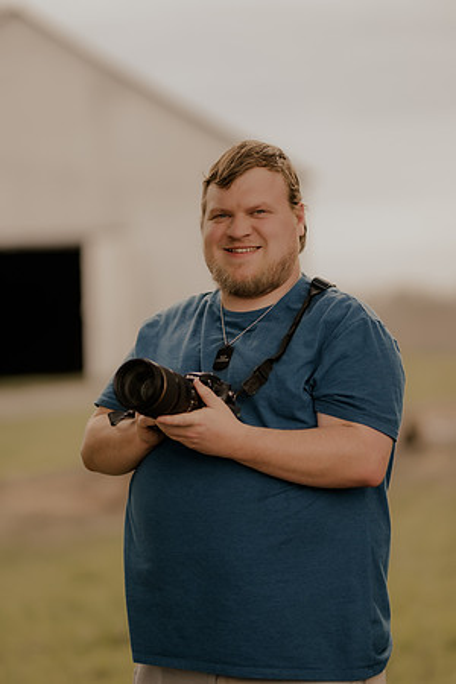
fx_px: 2413
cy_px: 342
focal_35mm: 127
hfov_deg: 10.8
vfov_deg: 16.1
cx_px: 228
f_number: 1.4
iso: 125
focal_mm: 85
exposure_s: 1/1600
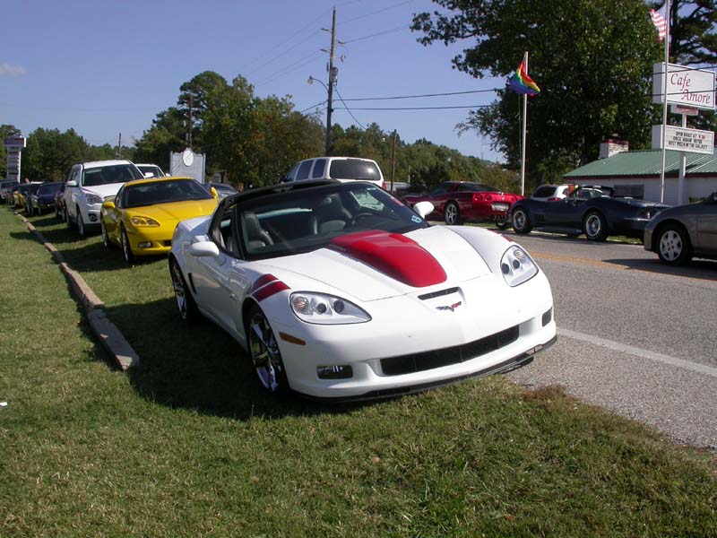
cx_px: 358
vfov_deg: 37.7
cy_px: 269
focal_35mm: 38
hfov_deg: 49.0
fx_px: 787
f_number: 7.5
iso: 100
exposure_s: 1/454
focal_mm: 7.85
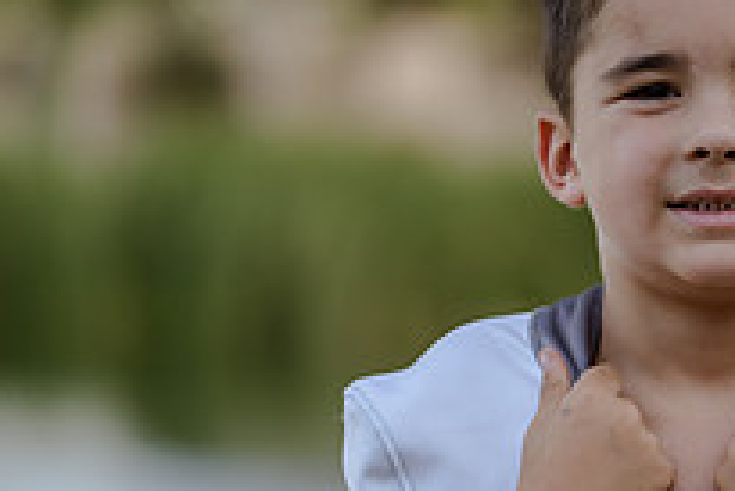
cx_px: 703
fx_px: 6476
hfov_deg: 6.5
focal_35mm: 317
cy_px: 385
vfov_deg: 4.3
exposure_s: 1/320
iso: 160
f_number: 2.8
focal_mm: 112
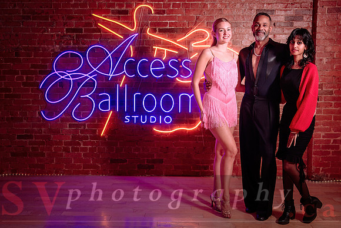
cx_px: 170
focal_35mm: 40
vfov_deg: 33.6
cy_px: 106
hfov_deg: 48.7
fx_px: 377
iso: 640
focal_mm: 34
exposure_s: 1/100
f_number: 3.2
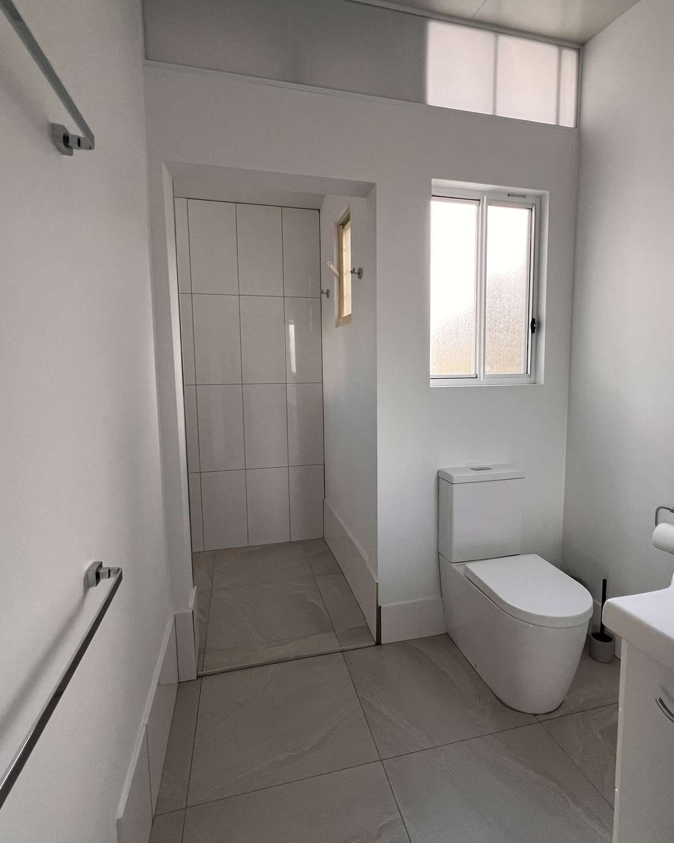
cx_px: 365
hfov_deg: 76.8
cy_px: 422
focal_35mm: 17
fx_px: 424
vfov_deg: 89.6
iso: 160
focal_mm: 1.57
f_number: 1.8
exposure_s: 1/99
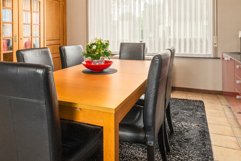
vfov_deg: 46.0
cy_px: 38
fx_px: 181
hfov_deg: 67.2
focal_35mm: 27
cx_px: 110
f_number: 11
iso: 250
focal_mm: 14
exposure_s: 1/5
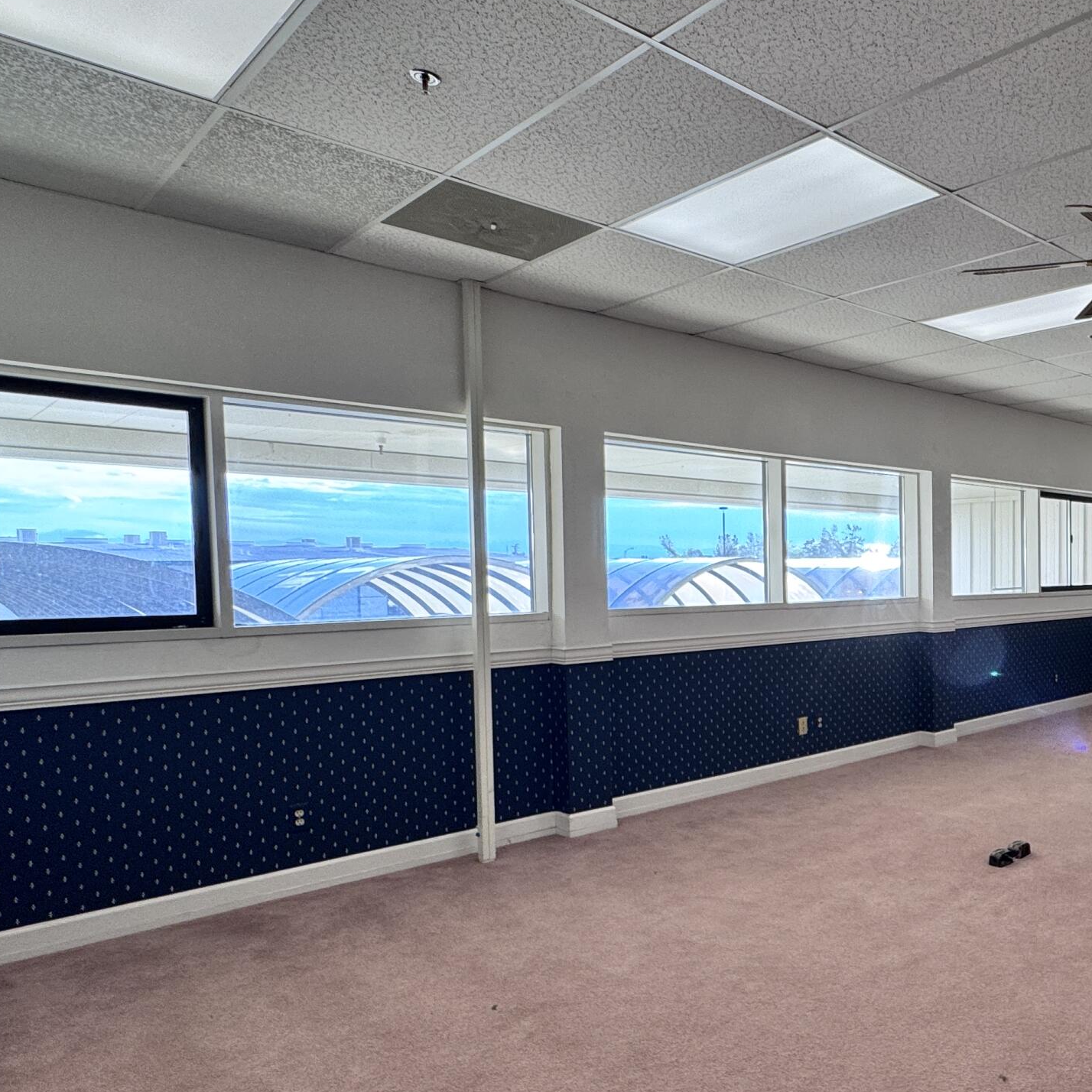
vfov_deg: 60.7
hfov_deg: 54.9
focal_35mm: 26
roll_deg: +0.5
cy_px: 616
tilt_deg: -3.6
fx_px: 928
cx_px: 931
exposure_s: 1/120
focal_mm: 2.22
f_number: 2.2
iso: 64
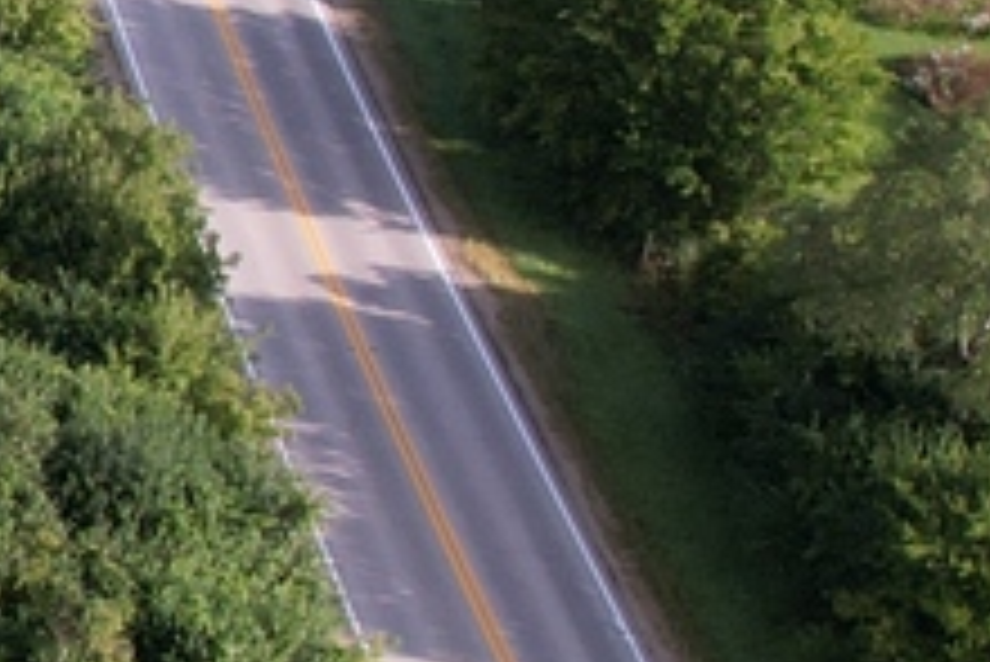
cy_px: 95
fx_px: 4458
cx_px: -1642
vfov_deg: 8.5
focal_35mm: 162
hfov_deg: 10.3
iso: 110
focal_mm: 8.38
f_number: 2.8
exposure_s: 1/50
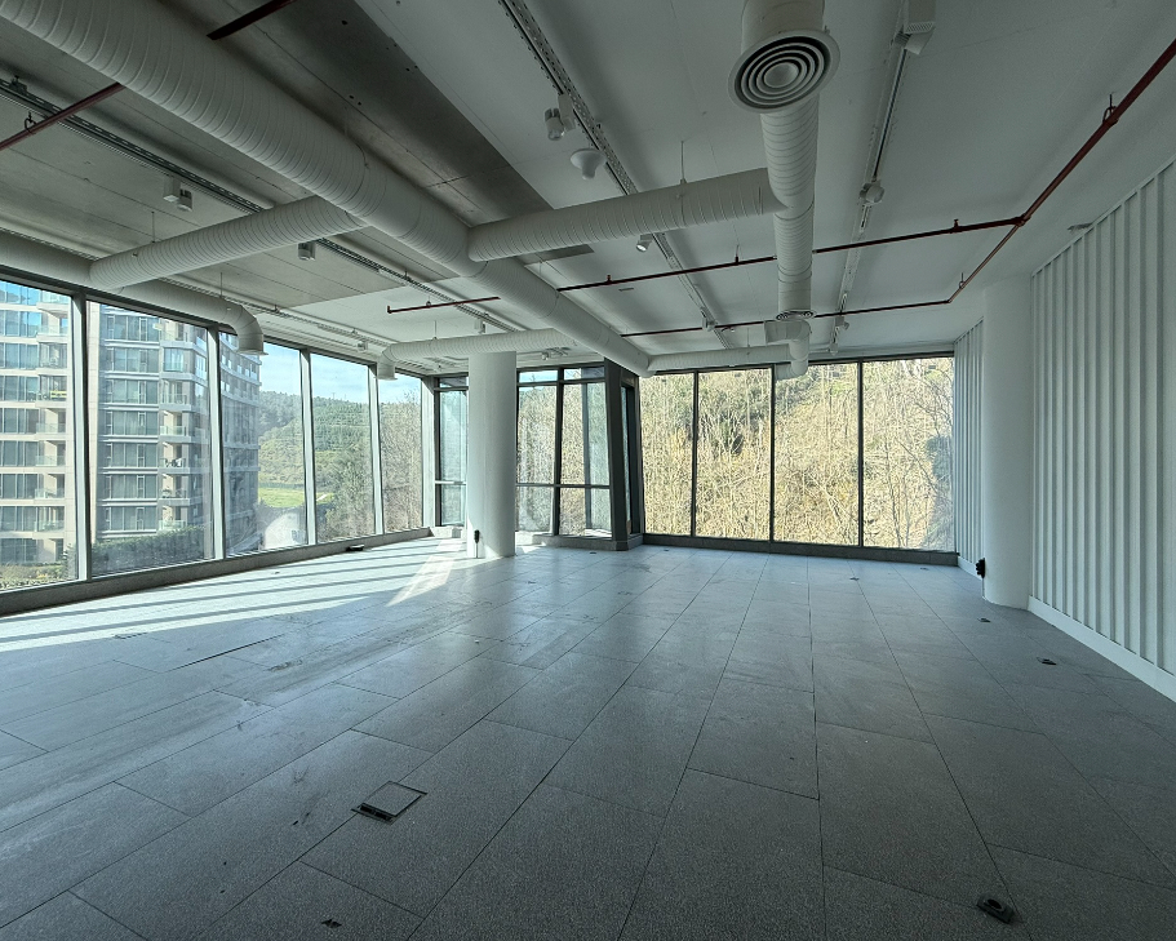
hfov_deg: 96.8
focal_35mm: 15
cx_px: 583
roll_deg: -0.5
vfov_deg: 84.0
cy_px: 462
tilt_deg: +0.9
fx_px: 522
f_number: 2.2
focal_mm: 2.22
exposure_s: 1/229
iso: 64
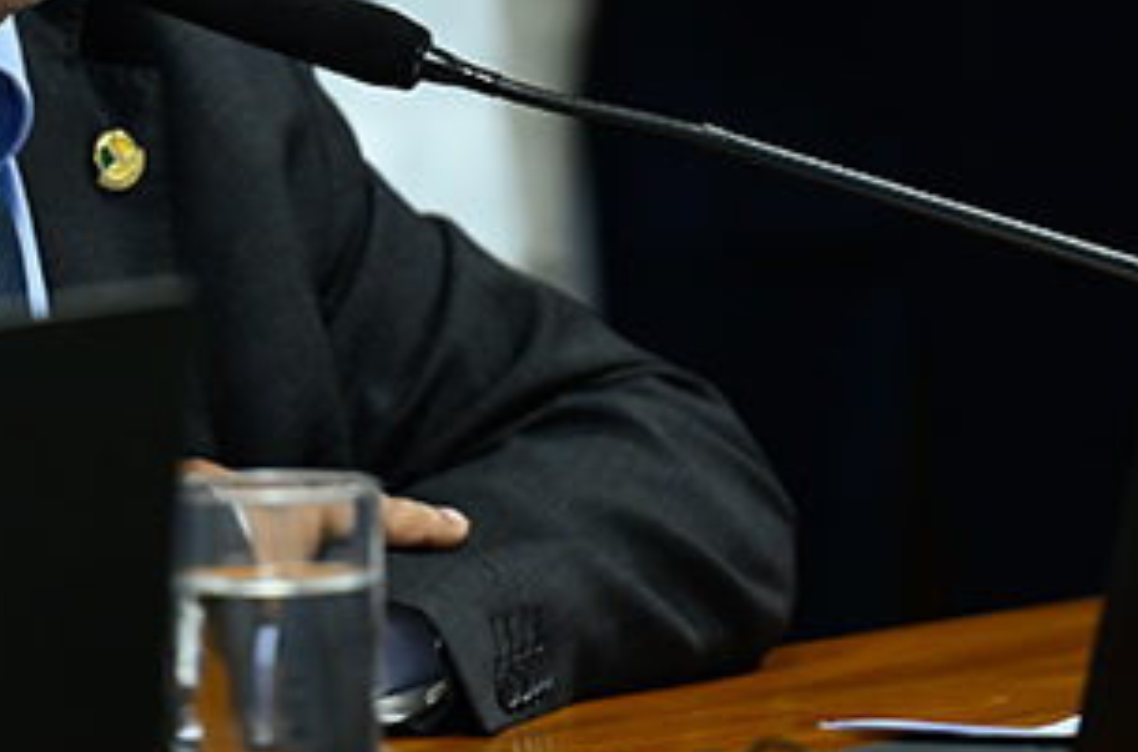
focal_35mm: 566
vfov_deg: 2.4
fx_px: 17845
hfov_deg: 3.6
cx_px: -94
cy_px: -172
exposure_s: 1/160
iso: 1600
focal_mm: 200
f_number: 2.8
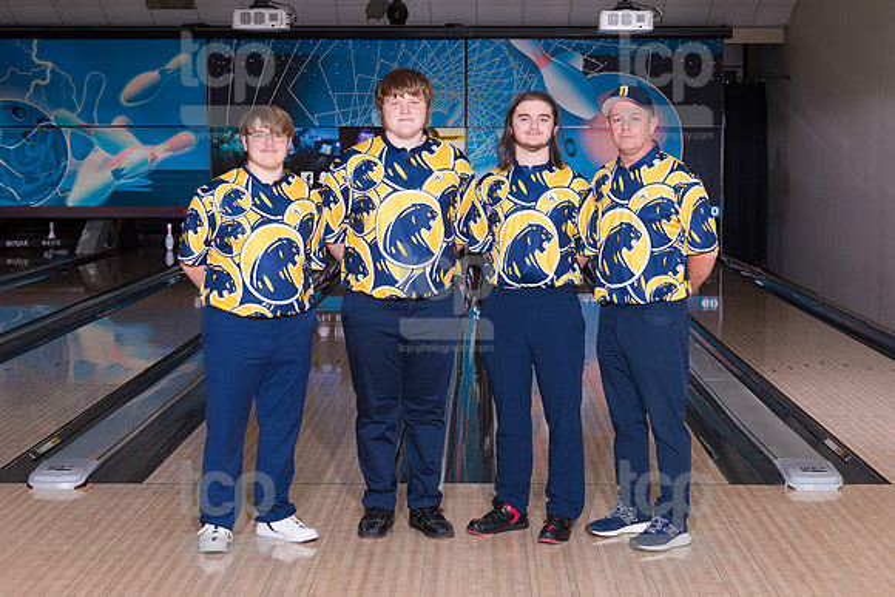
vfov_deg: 17.6
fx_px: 1932
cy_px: 275
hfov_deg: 26.1
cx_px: 464
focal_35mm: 78
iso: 400
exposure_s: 1/250
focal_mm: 55
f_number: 7.1
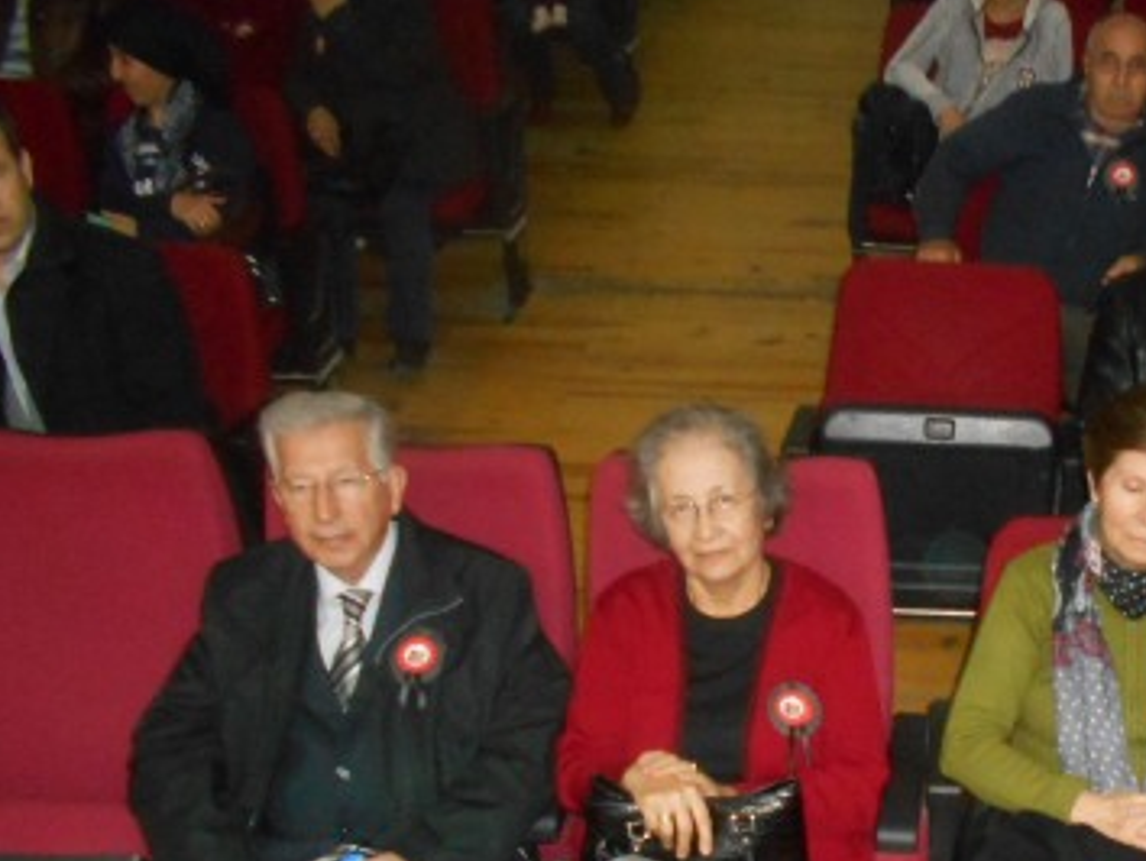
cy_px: 670
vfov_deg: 30.3
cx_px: 981
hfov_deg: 38.3
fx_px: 1557
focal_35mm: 47
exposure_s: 1/25
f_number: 3.2
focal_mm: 4.6
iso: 720
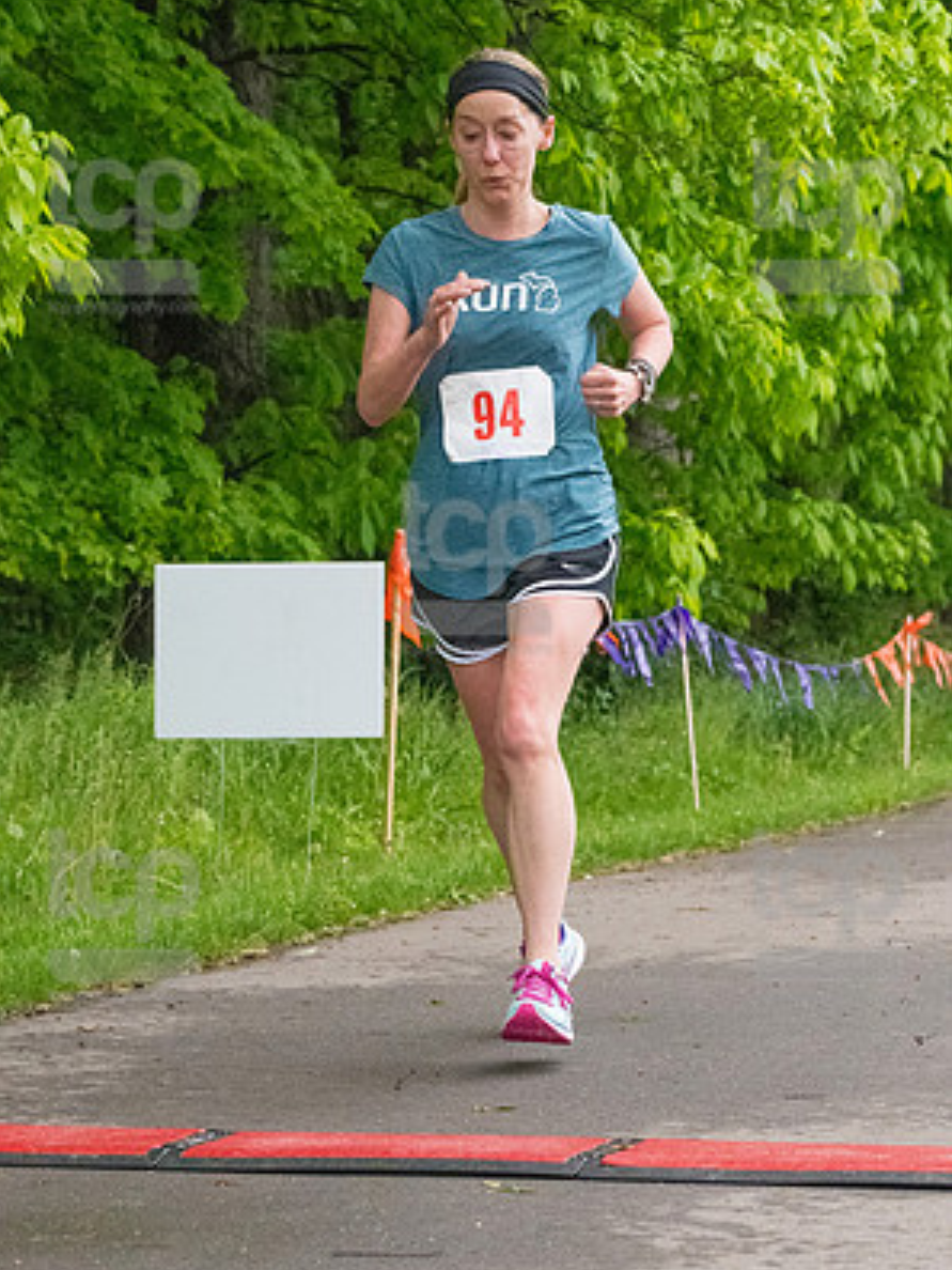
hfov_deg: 11.3
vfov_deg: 15.1
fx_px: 4804
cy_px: 568
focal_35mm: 131
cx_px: 476
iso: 6400
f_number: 5.6
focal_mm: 80
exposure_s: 1/1250
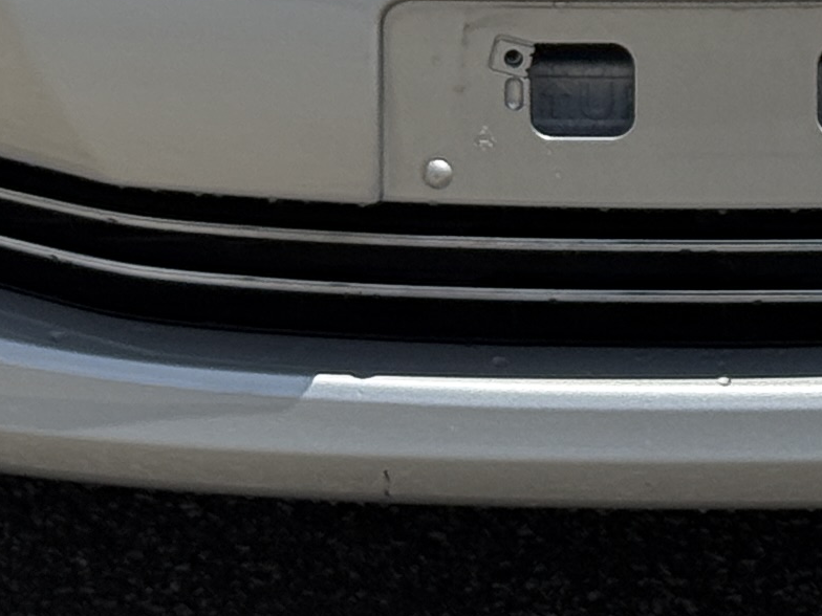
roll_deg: -1.6
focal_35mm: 247
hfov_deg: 8.0
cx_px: 715
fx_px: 5865
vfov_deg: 5.8
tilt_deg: -11.6
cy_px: -728
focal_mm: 6.76
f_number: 1.78
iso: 80
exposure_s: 1/11364
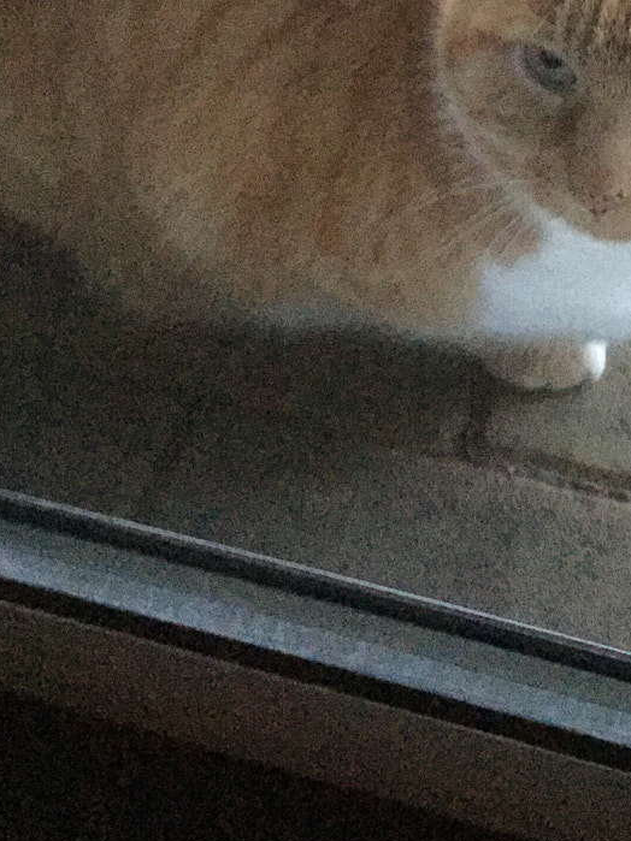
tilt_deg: -49.8
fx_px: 1726
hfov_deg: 20.4
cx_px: 543
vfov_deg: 26.6
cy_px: 116
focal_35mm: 71
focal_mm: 3.3
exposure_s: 1/17
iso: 800
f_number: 2.4
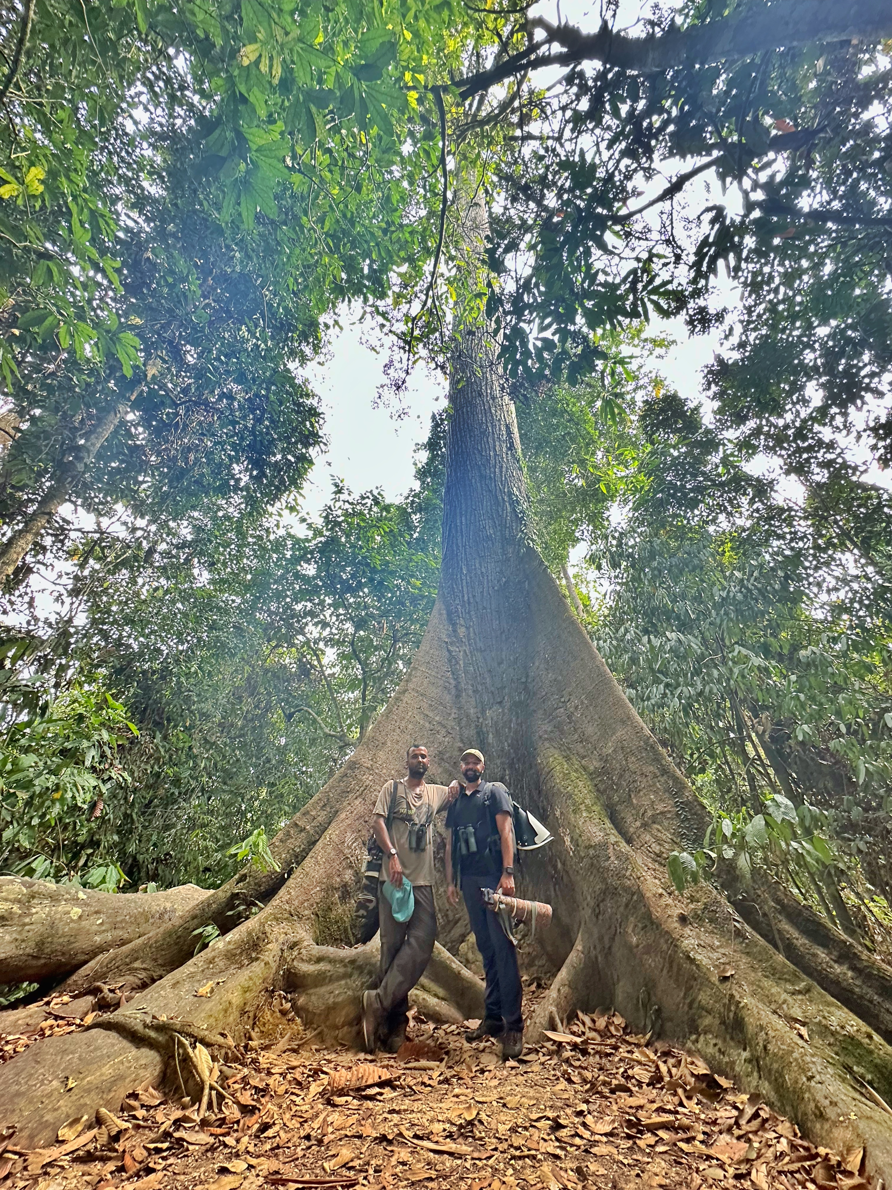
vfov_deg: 102.1
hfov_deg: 85.7
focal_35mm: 14
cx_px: 446
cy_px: 595
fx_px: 481
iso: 320
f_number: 2.2
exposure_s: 1/82
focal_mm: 2.22
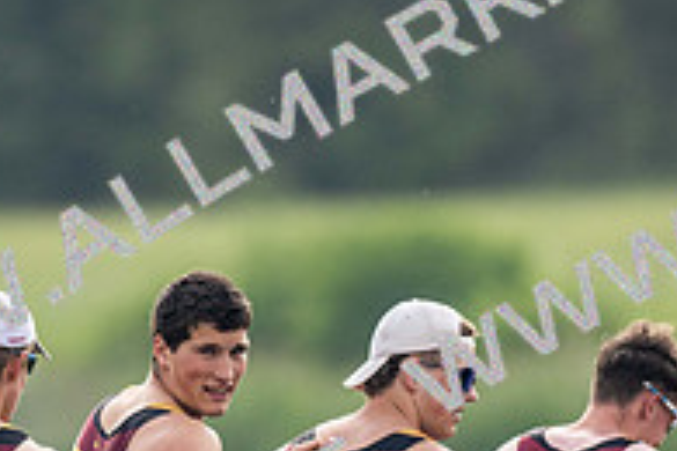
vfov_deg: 0.8
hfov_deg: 1.2
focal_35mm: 1783
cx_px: 149
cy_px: 470
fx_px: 33528
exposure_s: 1/2500
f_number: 4
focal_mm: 600
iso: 400
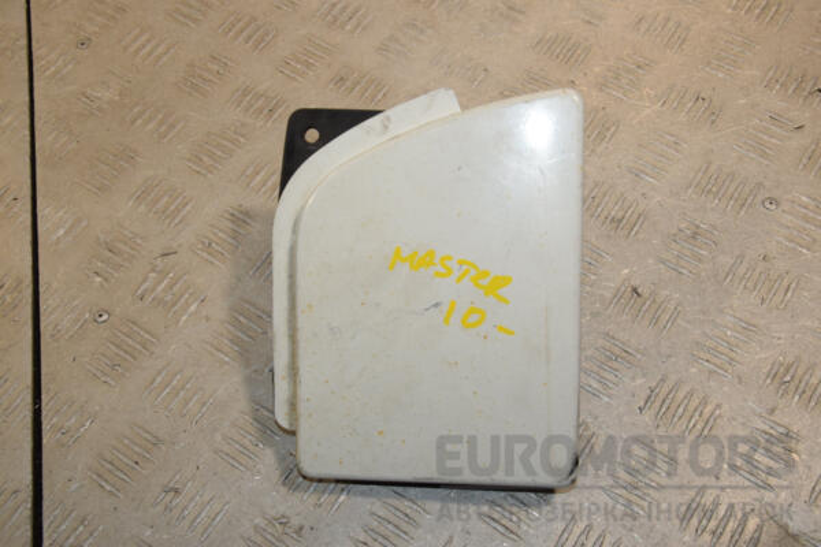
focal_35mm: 48
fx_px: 1095
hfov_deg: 41.1
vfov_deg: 28.1
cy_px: 274
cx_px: 410
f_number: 11
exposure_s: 1/200
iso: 800
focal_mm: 32
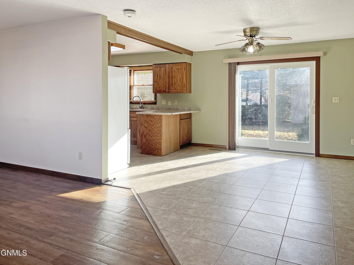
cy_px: 132
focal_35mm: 26
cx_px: 177
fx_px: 266
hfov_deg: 67.3
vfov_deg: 53.1
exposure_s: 1/130
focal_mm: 4.2
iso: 32
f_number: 1.6
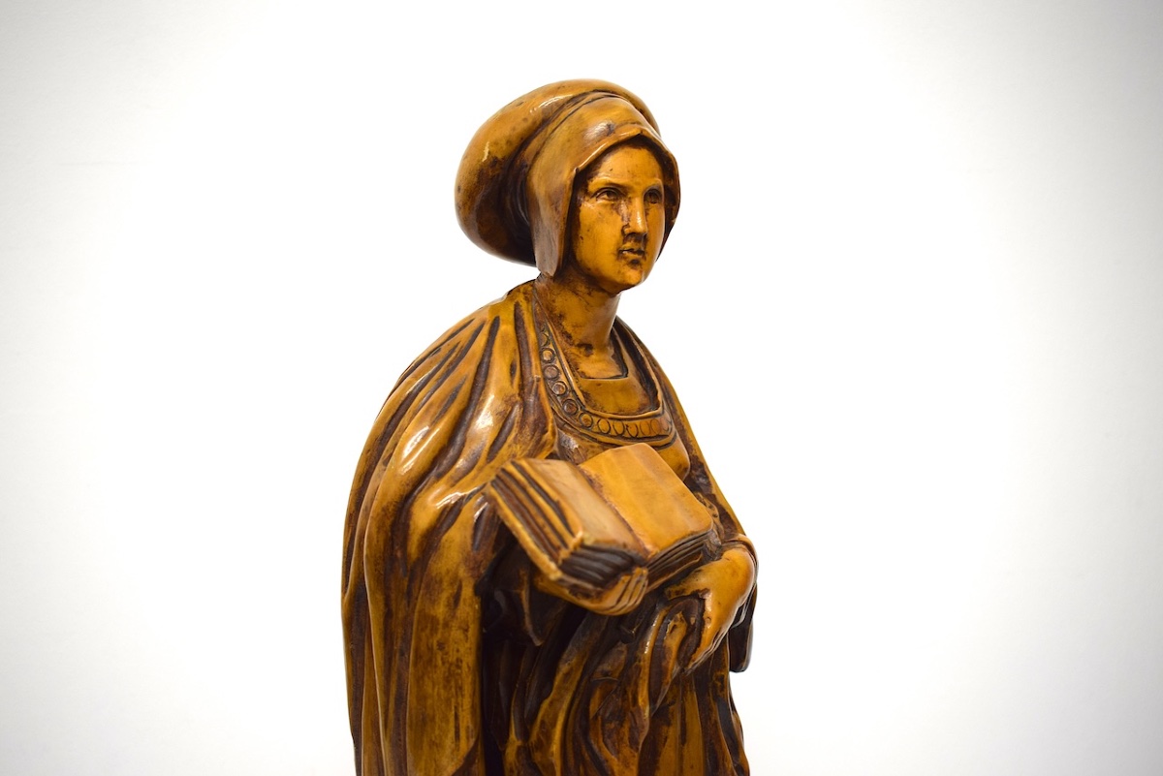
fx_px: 1115
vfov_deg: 38.4
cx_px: 582
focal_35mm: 34
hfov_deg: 55.1
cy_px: 388
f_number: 4.5
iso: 400
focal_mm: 23
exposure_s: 1/50
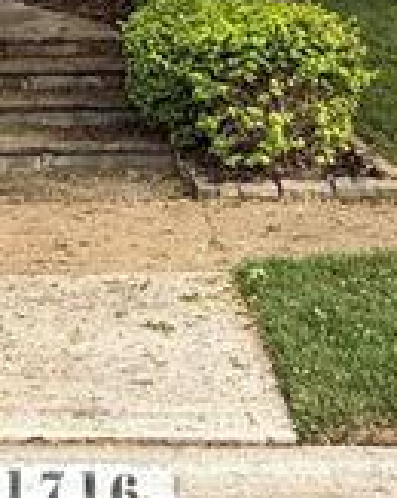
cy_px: -46
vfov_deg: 21.2
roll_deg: +0.5
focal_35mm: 86
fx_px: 1265
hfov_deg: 17.6
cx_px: 49
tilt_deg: -0.5
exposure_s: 1/651
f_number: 2.2
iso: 64
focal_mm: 2.22
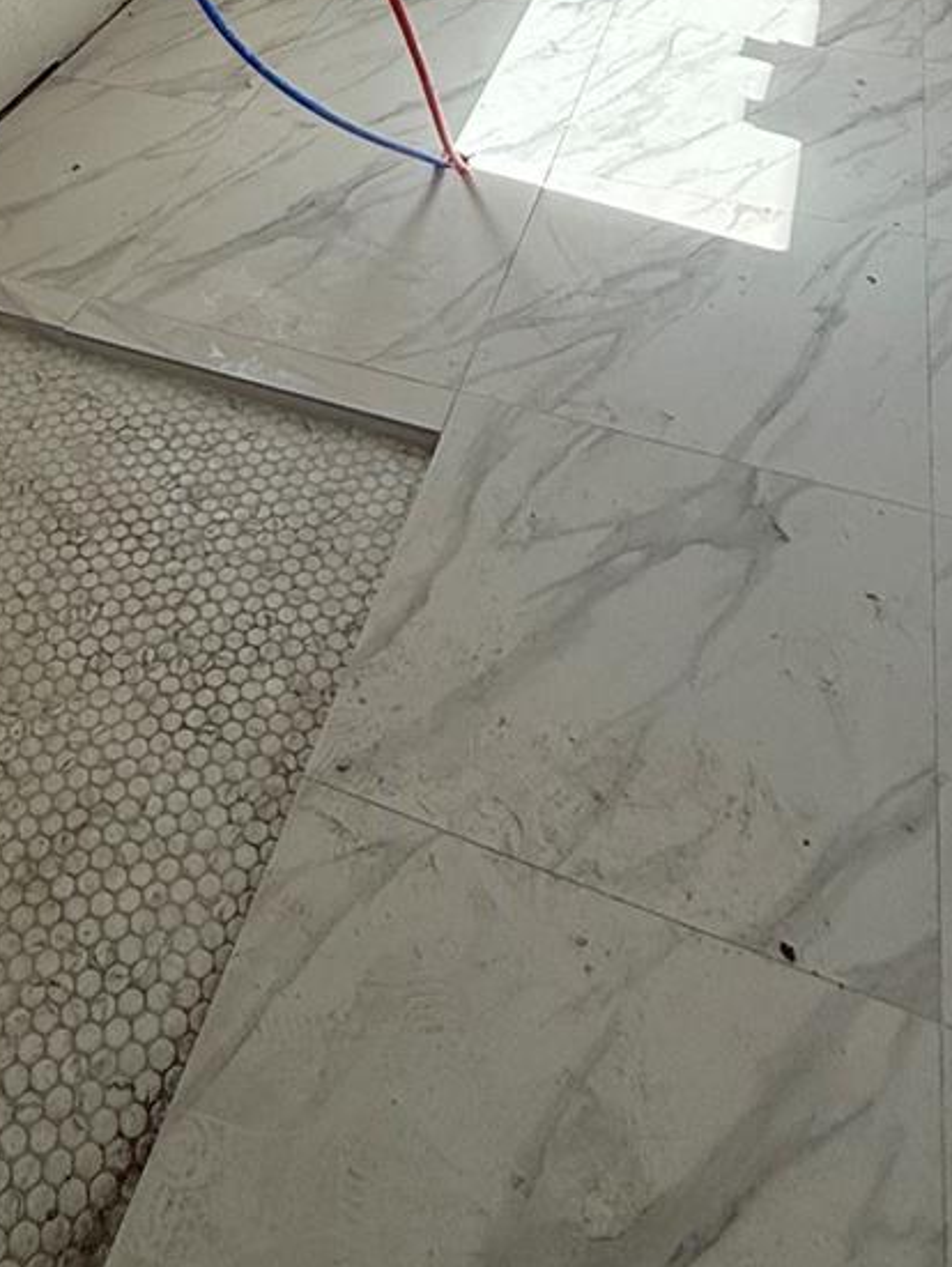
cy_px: -182
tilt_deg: -16.8
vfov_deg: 38.2
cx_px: 223
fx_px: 1428
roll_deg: +4.6
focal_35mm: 39
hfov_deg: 35.9
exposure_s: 1/574
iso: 64
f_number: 2.2
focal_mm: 2.22
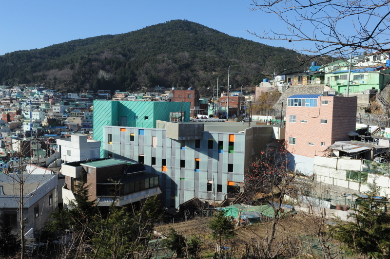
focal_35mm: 32
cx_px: 195
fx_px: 346
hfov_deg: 58.8
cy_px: 130
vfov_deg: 41.0
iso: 1250
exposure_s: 1/800
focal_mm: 32
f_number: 16
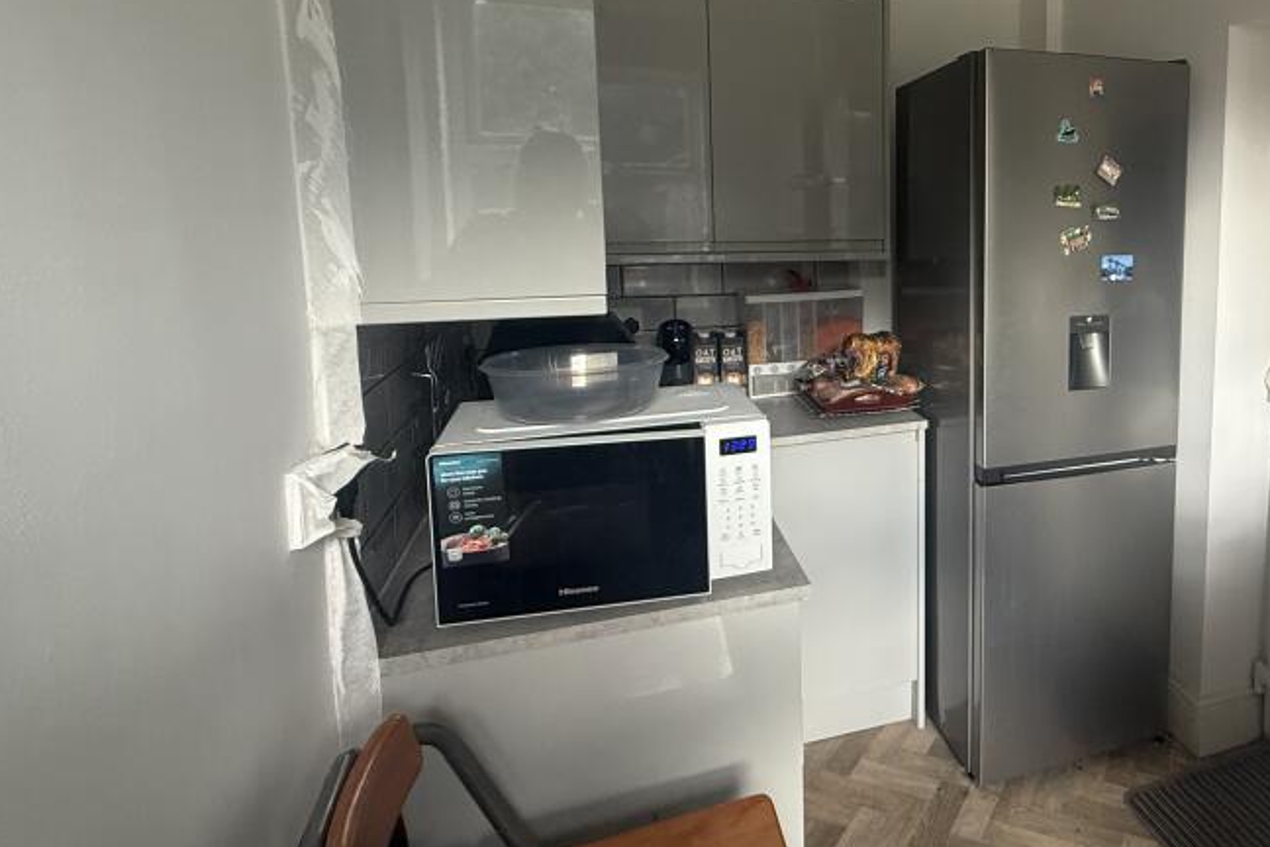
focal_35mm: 23
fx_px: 811
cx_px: 933
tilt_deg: -4.6
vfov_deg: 54.3
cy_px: 302
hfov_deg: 71.5
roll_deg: -0.6
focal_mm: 2.22
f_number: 2.2
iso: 320
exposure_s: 1/99
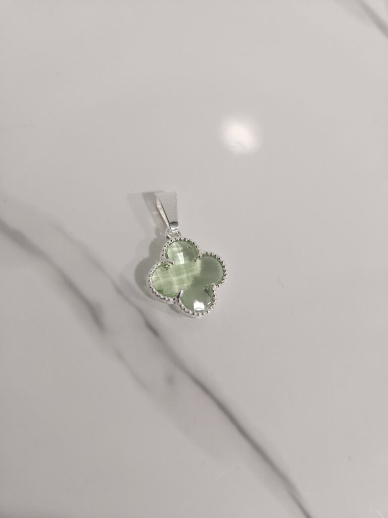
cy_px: 259
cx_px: 194
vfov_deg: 73.9
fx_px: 344
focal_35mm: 23
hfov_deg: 58.9
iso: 200
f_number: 1.8
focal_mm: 5.4
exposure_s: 1/100
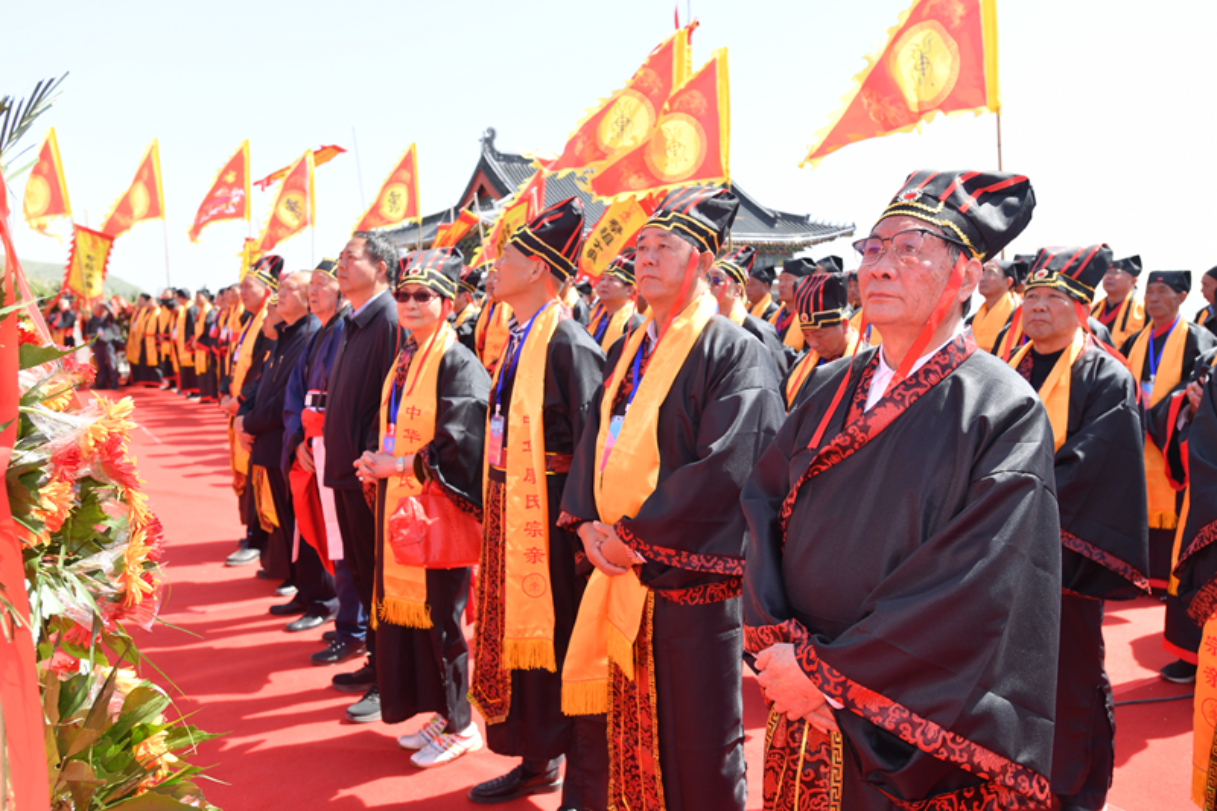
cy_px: 406
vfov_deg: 43.6
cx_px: 608
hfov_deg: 61.9
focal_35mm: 30
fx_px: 1014
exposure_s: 1/160
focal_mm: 30
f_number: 6.3
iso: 125
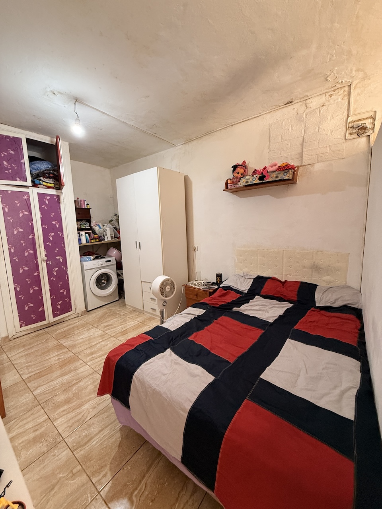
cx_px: 191
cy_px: 254
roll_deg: +1.9
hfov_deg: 85.7
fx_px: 206
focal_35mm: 14
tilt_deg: -6.7
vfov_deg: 102.1
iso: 320
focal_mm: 2.22
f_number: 2.2
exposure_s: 1/50
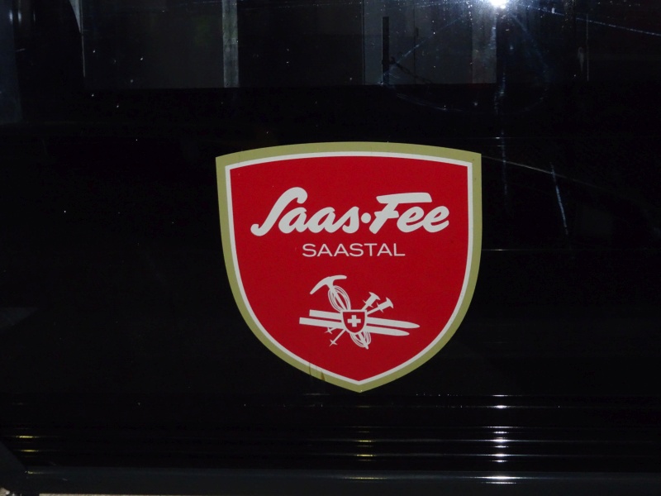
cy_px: 248
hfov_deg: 26.7
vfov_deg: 20.2
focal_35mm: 73
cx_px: 330
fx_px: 1394
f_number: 5
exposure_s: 1/60
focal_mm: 12.42
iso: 1000
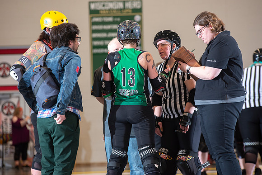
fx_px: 1456
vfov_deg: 6.9
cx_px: 131
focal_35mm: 200
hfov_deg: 10.3
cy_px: 88
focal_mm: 200
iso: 640
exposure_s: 1/160
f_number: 5
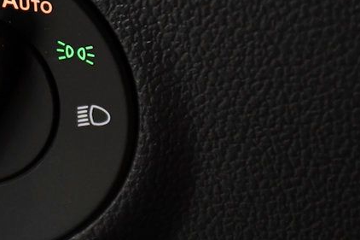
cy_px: 96
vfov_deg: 2.7
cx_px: 24
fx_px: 5098
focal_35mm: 510
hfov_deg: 4.0
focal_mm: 140
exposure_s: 1/200
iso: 2500
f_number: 5.6
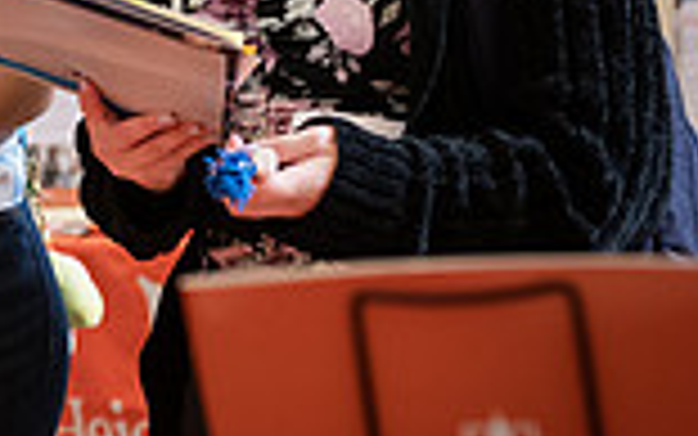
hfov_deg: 12.0
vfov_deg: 7.6
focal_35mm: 172
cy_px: 52
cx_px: -86
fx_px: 3273
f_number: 3.5
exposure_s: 1/200
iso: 1250
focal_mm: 45
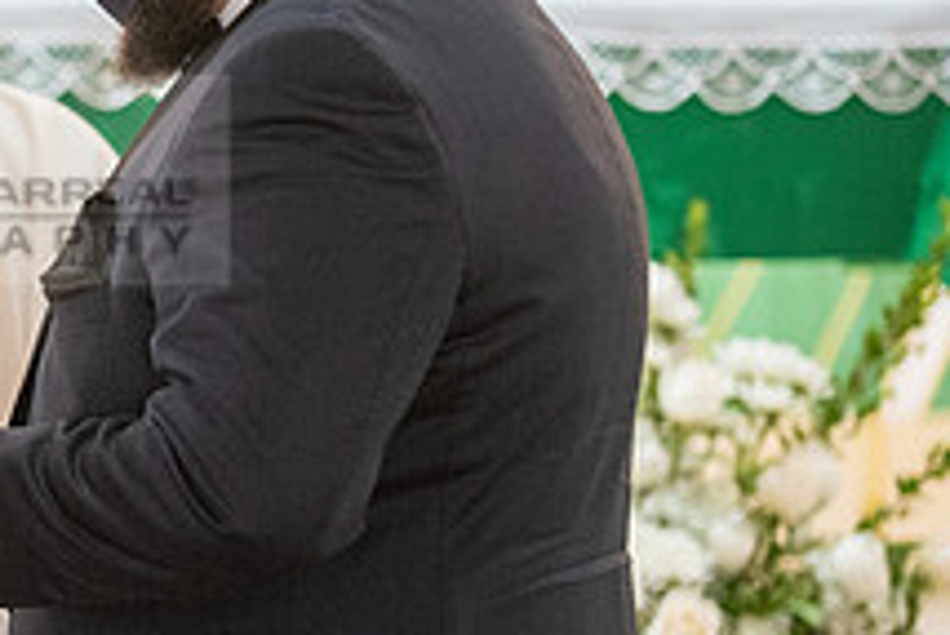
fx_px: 8291
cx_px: -146
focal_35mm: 314
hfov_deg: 6.5
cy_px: 180
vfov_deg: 4.4
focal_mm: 116
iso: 2000
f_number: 2.8
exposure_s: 1/160
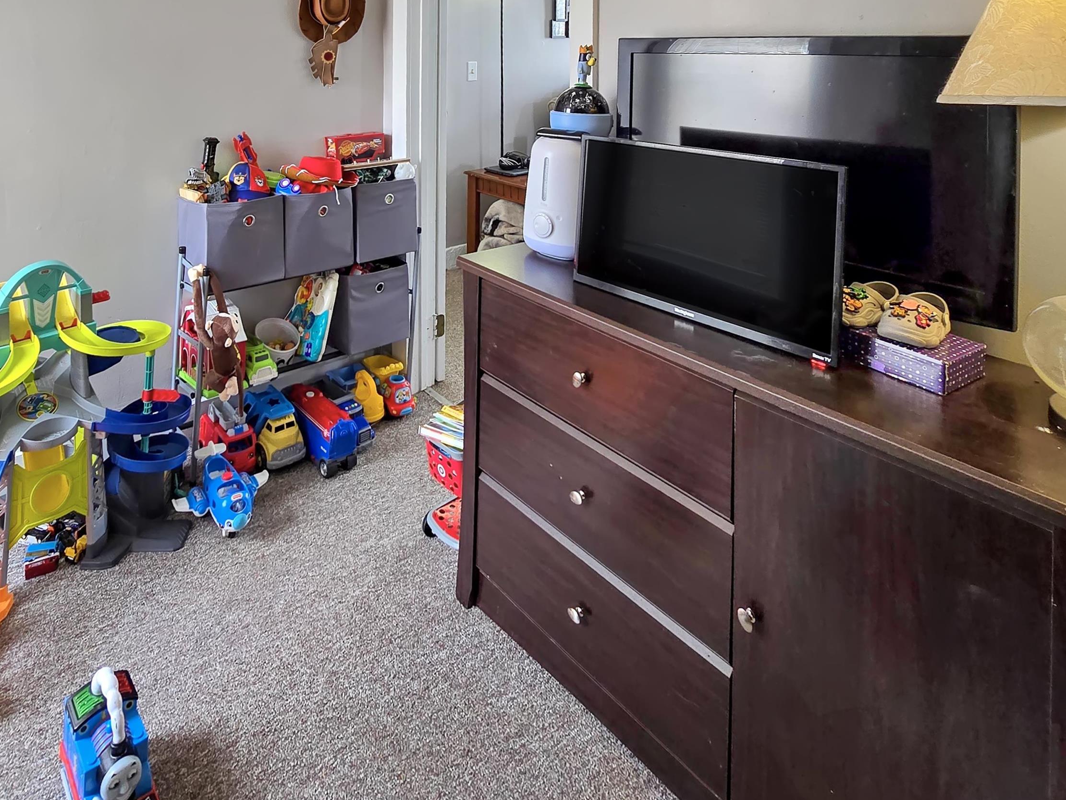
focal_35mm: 18
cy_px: 320
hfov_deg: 85.8
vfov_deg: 70.8
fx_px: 554
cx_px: 392
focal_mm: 2.2
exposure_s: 1/60
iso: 125
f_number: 2.2
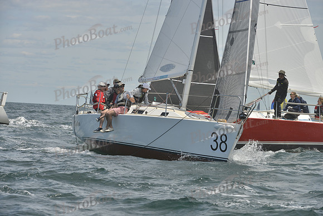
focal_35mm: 200
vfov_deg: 6.9
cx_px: 162
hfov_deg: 10.3
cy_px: 108
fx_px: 1795
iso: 280
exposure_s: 1/800
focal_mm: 200
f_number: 9
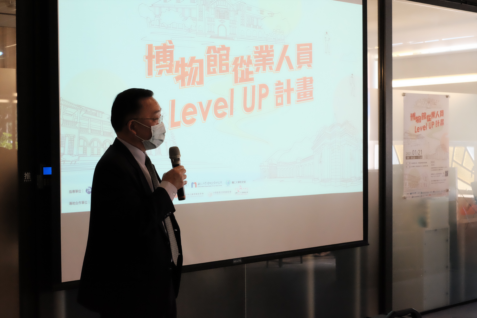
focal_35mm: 53
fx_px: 702
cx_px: 238
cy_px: 159
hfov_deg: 37.5
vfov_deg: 25.5
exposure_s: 1/500
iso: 6400
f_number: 4.5
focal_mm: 35
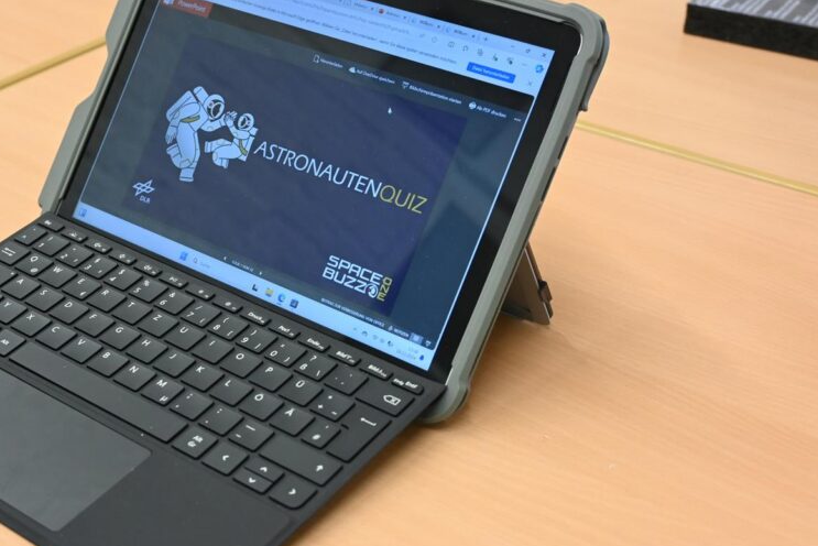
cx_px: 264
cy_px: 234
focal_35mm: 62
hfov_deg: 32.1
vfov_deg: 21.9
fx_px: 1409
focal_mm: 30
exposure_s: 1/50
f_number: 4.8
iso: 1250
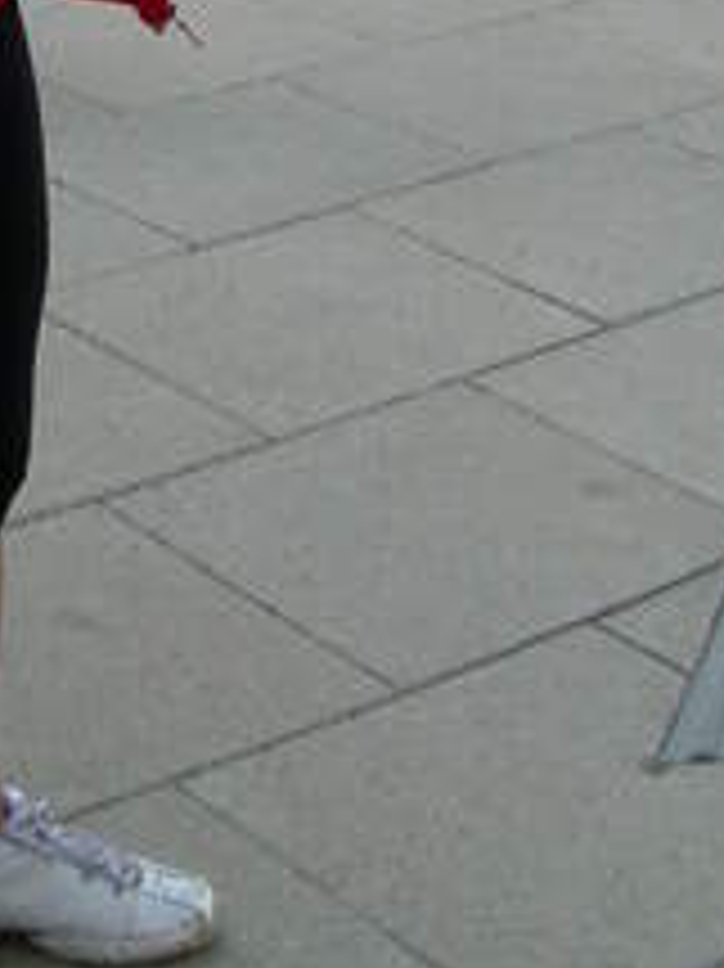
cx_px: -76
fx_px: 3154
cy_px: -392
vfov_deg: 16.2
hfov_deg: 12.9
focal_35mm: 113
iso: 50
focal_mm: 6.3
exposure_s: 1/136
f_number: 4.6
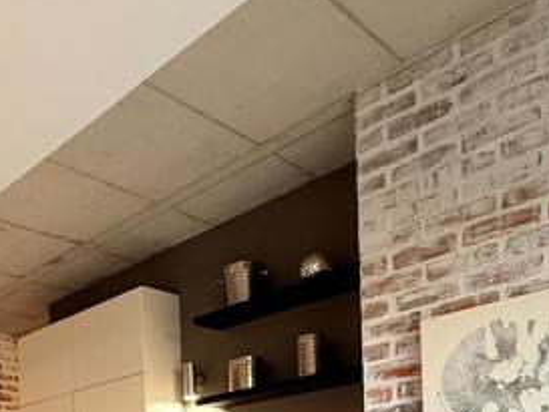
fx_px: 651
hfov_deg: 41.1
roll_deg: +2.3
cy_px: 529
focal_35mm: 41
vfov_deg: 28.9
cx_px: 26
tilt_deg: -0.2
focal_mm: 2.22
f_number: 2.2
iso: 200
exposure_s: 1/100
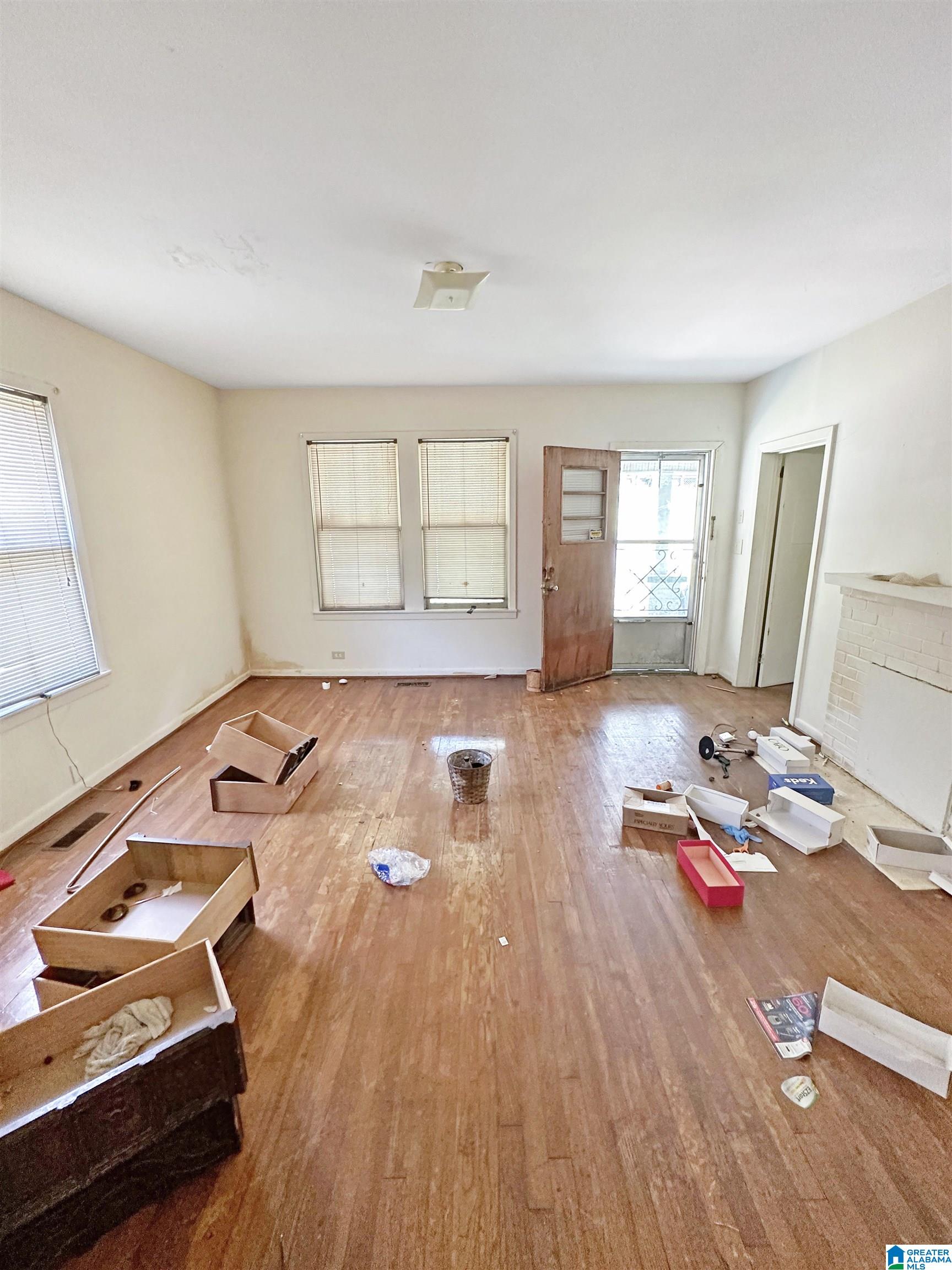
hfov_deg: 85.7
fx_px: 513
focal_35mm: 14
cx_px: 476
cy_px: 635
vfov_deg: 102.1
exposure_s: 1/60
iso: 320
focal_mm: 2.22
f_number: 2.2
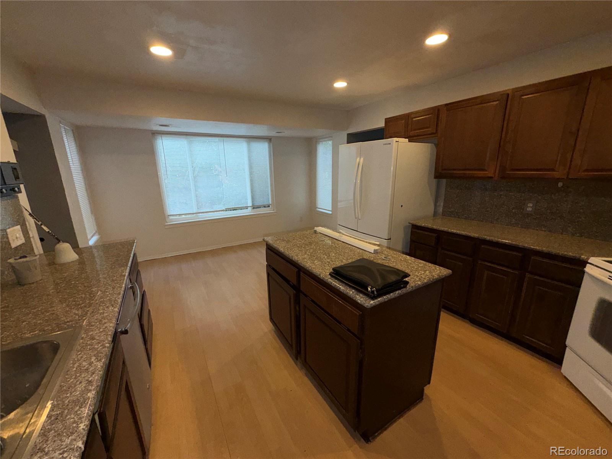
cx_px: 306
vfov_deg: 85.7
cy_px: 230
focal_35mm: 14
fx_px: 248
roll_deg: +1.2
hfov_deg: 102.1
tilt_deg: -14.8
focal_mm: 2.22
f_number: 2.2
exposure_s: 1/60
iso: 64
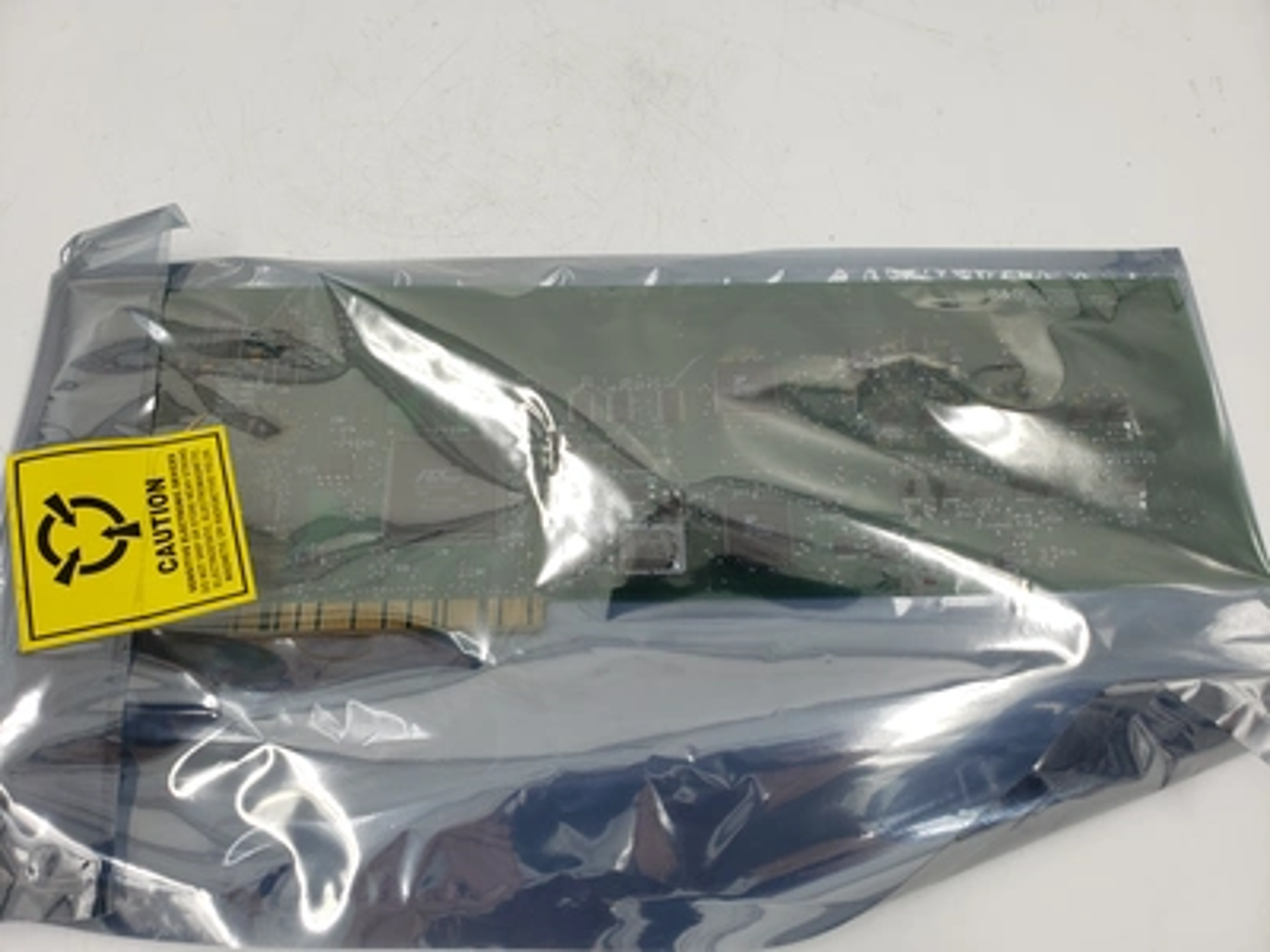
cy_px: 476
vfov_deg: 53.1
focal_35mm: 26
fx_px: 954
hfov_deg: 67.3
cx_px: 635
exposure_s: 1/191
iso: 50
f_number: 2.4
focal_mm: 4.3
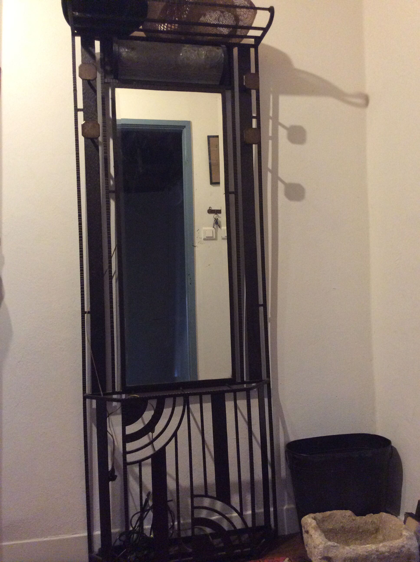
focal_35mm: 32
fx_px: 519
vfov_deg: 56.9
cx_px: 210
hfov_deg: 44.1
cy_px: 281
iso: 320
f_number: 2.4
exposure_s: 1/25
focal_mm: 3.3
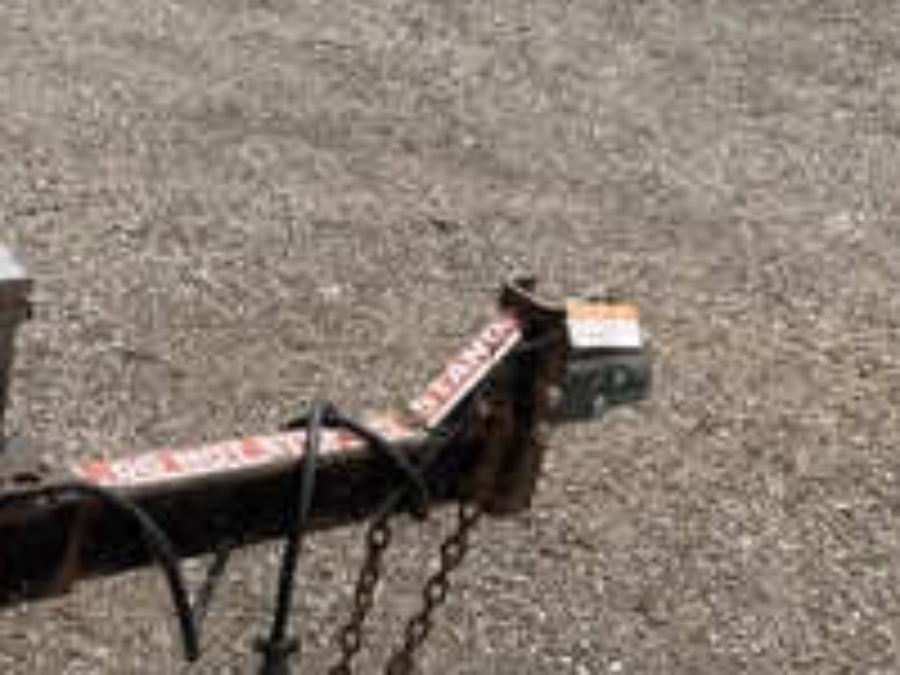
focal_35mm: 58
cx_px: 279
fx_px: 1508
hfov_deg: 32.9
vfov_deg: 25.1
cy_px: 428
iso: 25
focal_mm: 3
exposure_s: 1/1221
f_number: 1.8
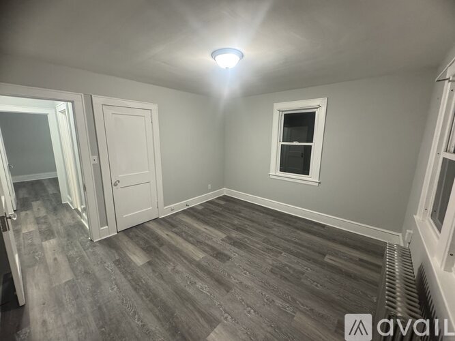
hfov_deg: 102.1
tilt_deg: -12.0
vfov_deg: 85.7
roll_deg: -1.5
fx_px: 184
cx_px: 228
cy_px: 170
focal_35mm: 14
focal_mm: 2.22
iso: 320
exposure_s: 1/60
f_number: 2.2
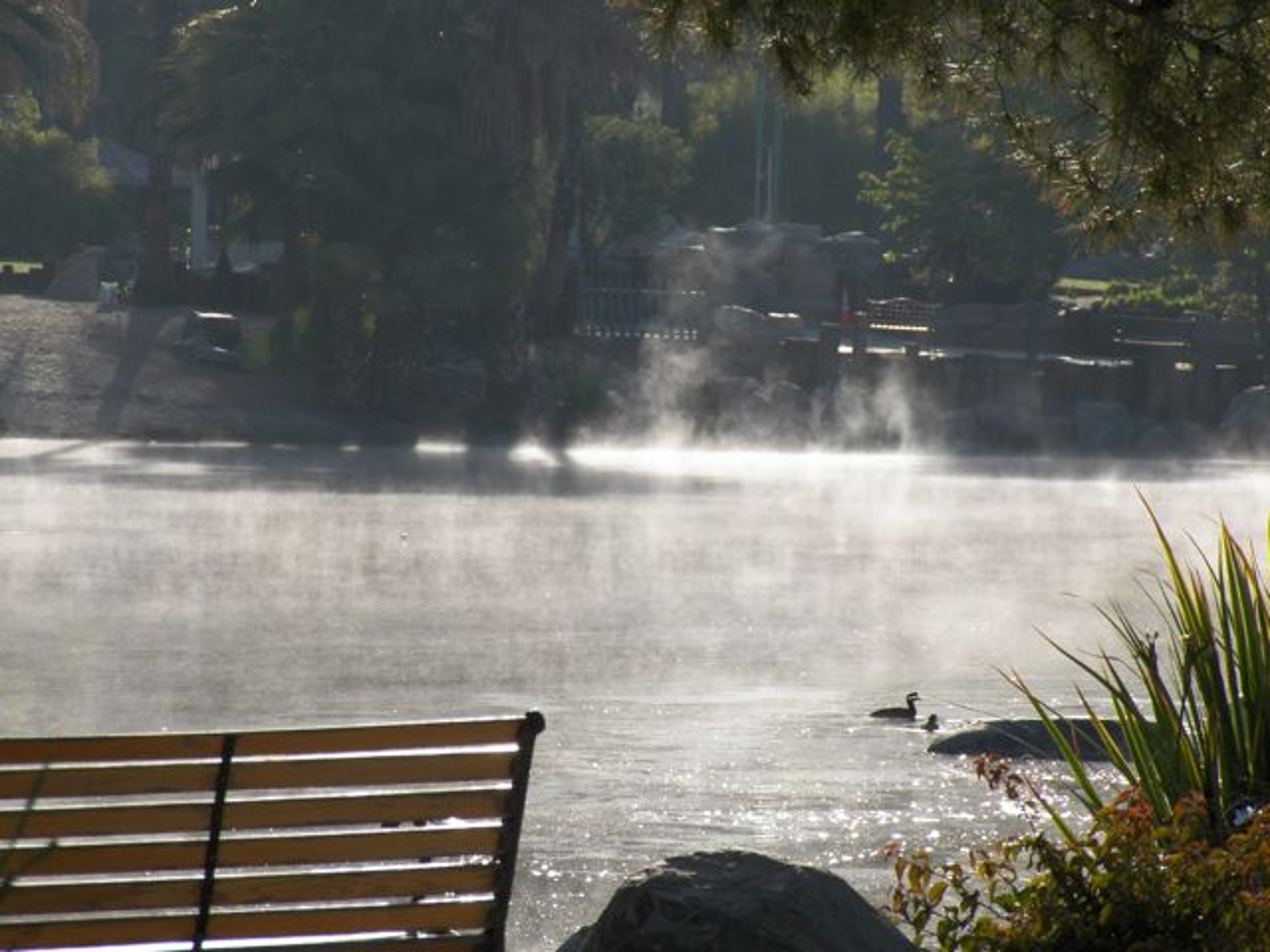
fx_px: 8402
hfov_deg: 8.6
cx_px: 635
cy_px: 476
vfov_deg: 6.5
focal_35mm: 229
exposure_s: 1/1250
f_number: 4
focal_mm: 41.1
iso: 125
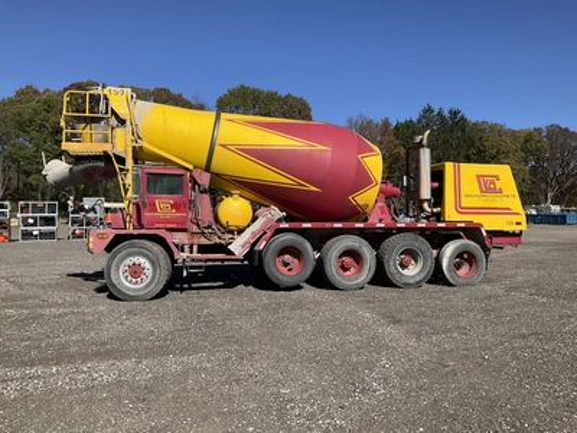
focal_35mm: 29
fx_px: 483
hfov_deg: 61.7
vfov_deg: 48.2
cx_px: 288
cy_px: 216
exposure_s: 1/2227
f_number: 1.8
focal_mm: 3
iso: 25
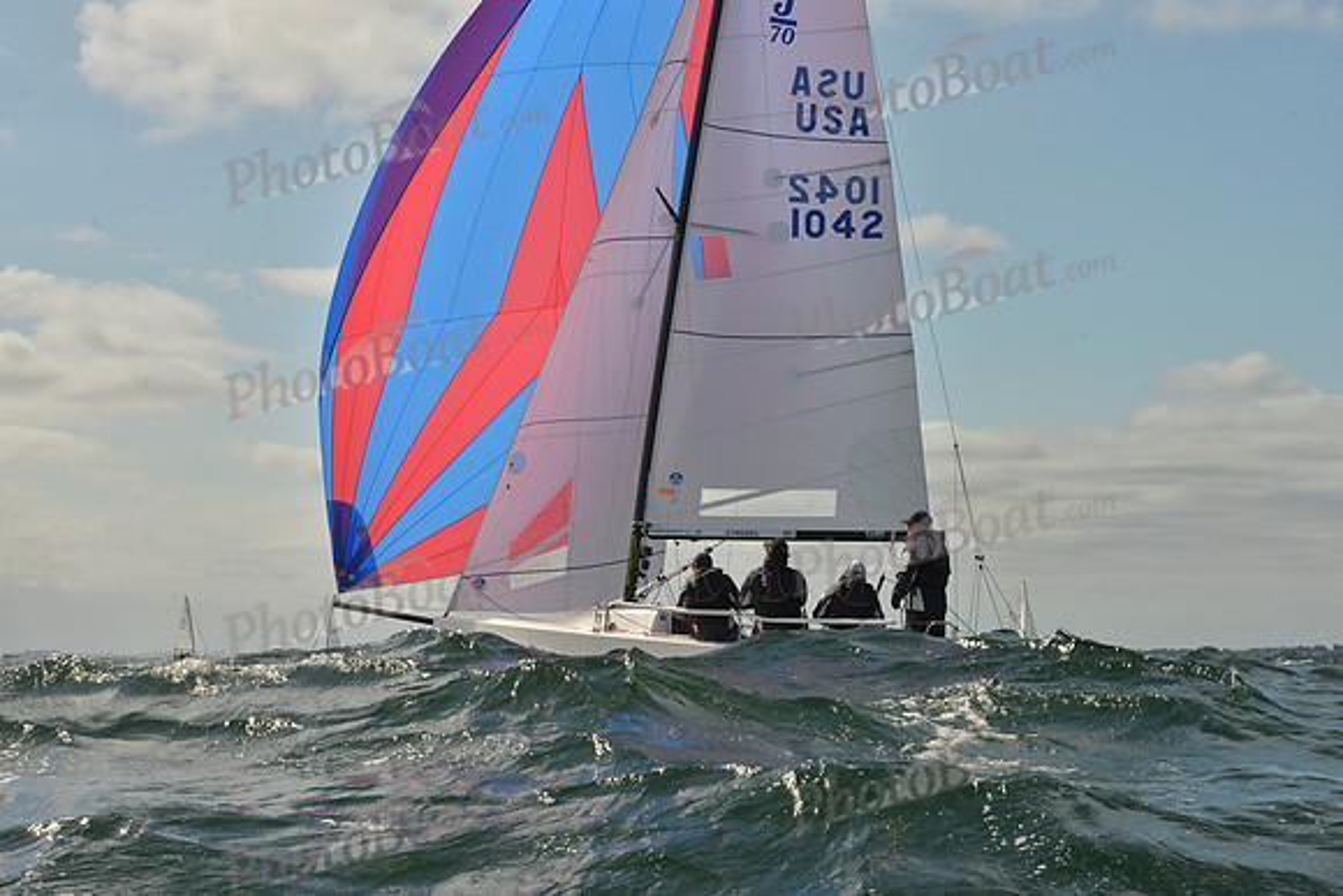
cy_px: 448
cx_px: 672
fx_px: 2612
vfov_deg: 19.5
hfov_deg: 28.8
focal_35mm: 70
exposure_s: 1/1000
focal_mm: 70
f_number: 14
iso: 400
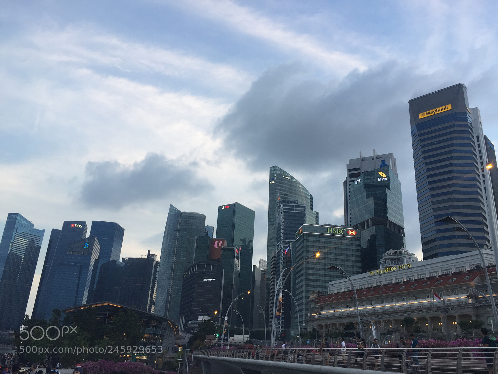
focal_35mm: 29
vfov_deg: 48.2
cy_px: 187
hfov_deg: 61.7
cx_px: 249
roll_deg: -6.1
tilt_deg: +20.7
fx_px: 417
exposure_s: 1/115
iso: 32
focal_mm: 4.15
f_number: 2.2
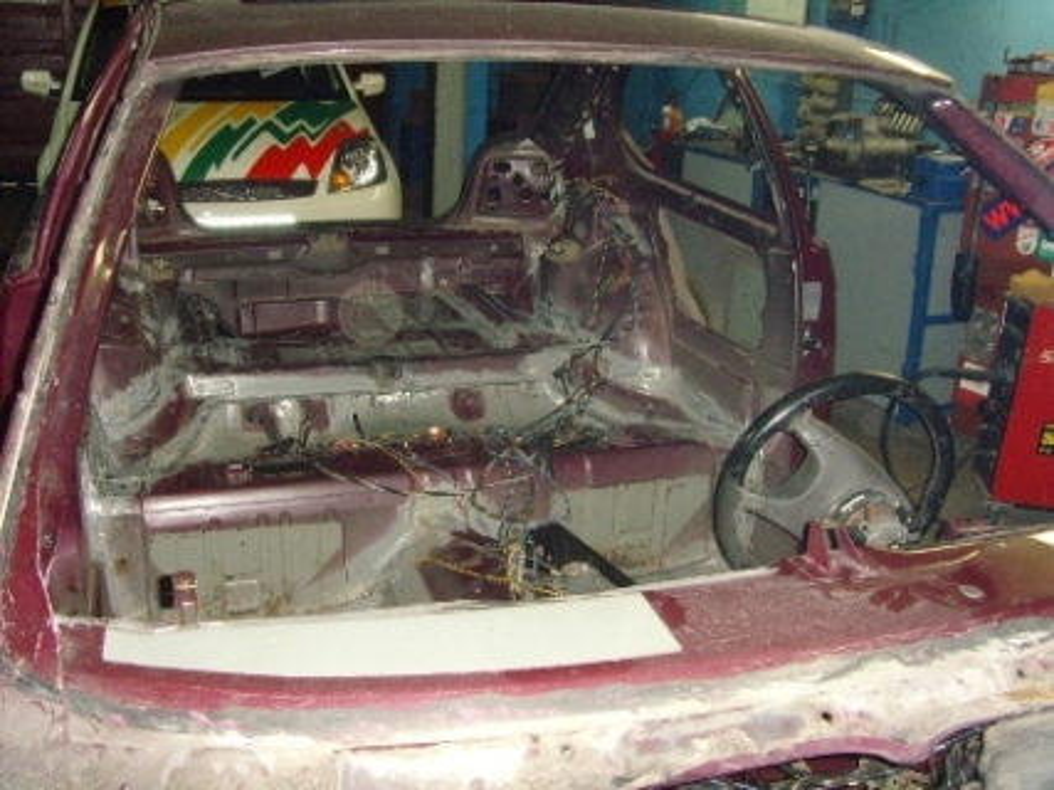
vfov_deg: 36.8
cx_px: 527
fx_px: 1187
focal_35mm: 39
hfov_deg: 47.9
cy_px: 395
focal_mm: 6.6
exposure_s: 1/45
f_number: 3.5
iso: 320
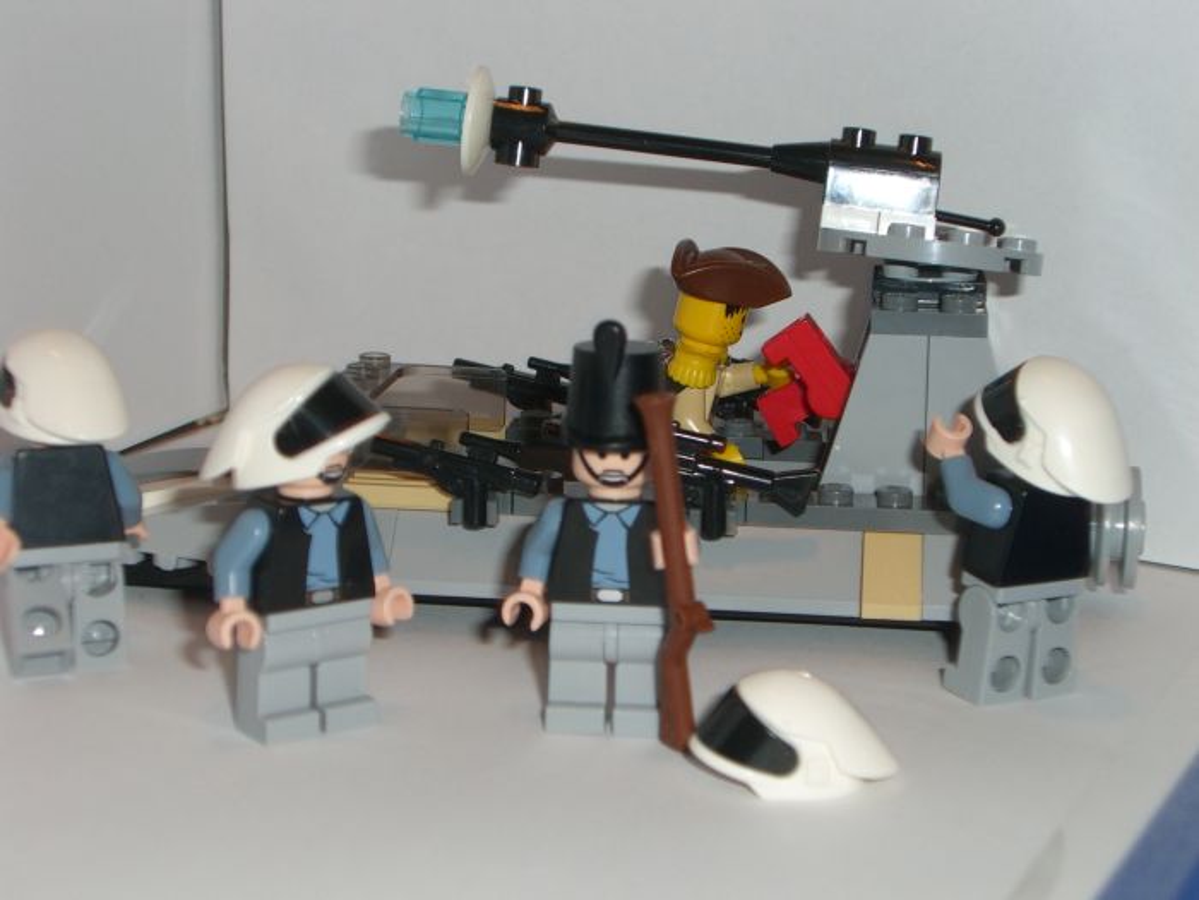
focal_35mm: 66
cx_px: 600
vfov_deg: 22.3
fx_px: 2286
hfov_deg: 29.4
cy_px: 450
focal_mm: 10.7
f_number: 3.6
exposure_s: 1/60
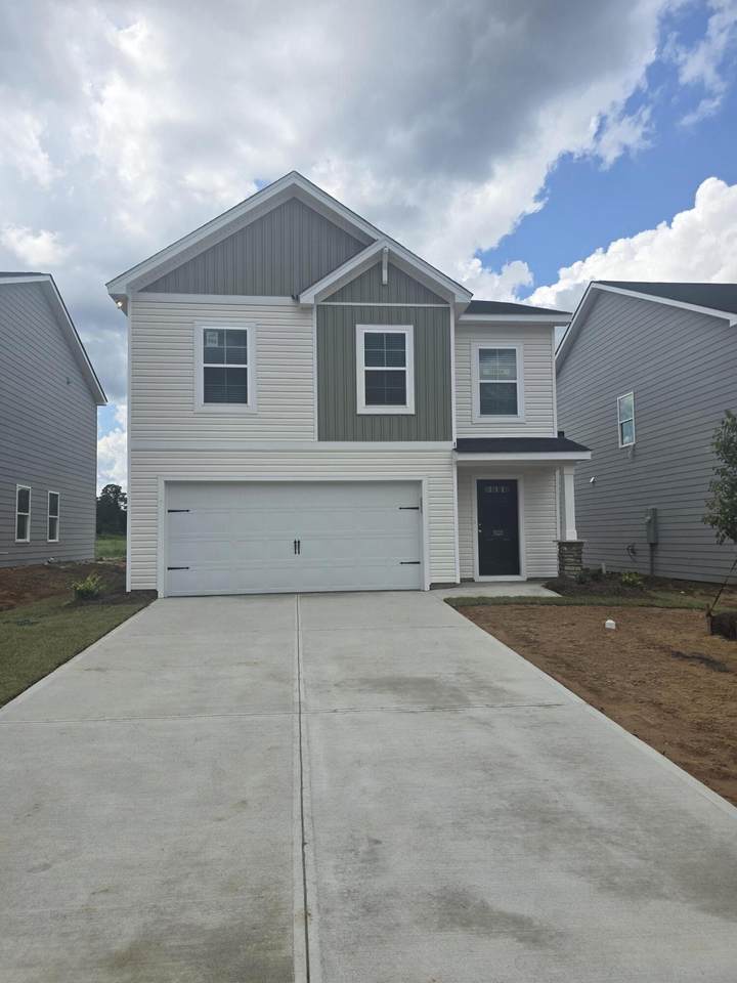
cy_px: 492
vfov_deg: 73.9
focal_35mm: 23
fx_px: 653
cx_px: 368
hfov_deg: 58.9
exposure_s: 1/820
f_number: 1.7
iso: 12
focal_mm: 6.3
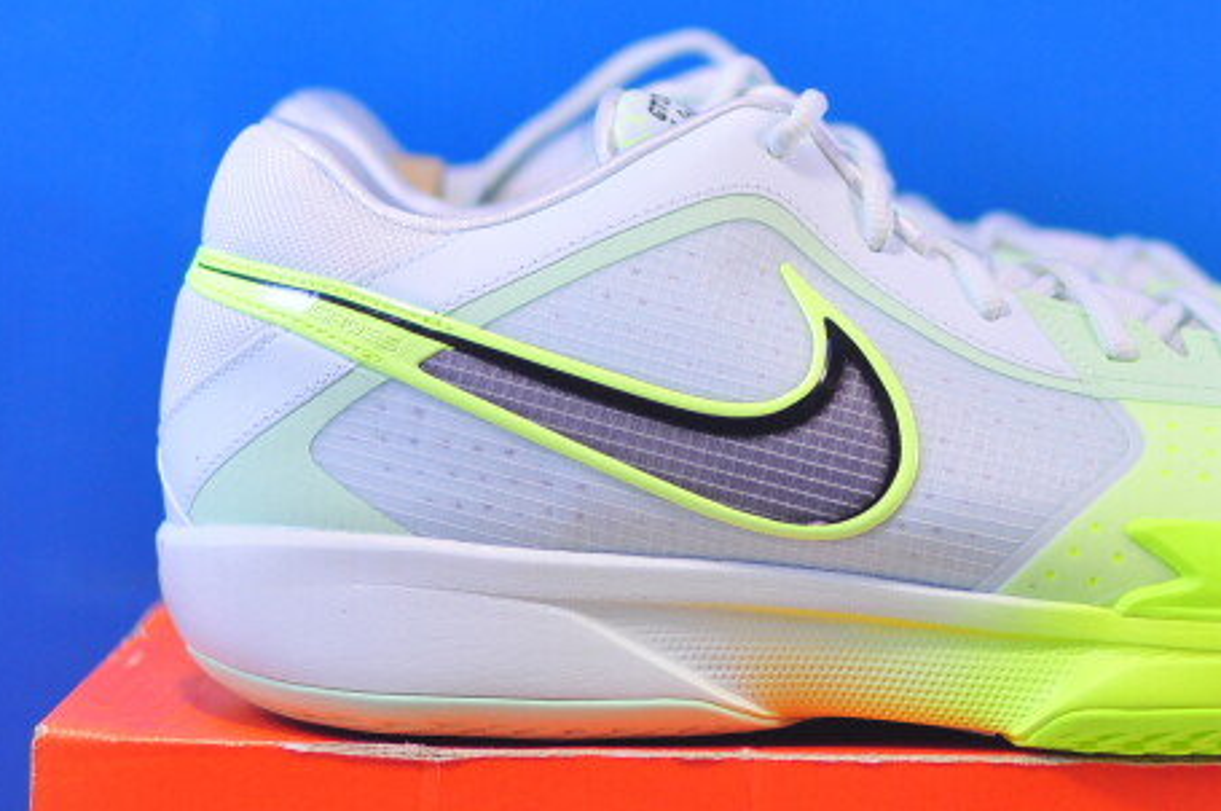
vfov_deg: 10.3
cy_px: 173
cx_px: 883
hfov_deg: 15.5
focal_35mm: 132
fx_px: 4471
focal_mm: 50
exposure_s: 1/320
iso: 250
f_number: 2.2
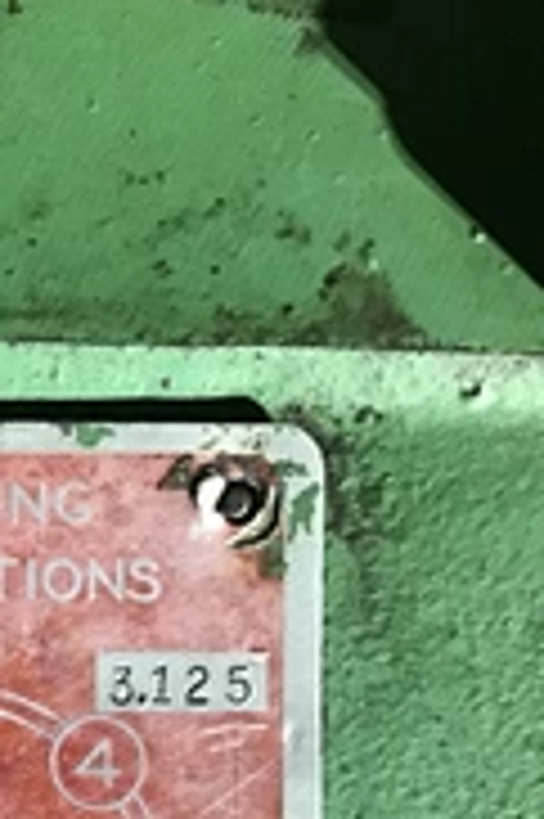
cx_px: -81
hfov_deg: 18.3
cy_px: 855
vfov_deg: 26.6
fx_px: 1612
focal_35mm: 71
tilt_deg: -87.2
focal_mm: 3.3
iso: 200
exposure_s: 1/24
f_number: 2.4
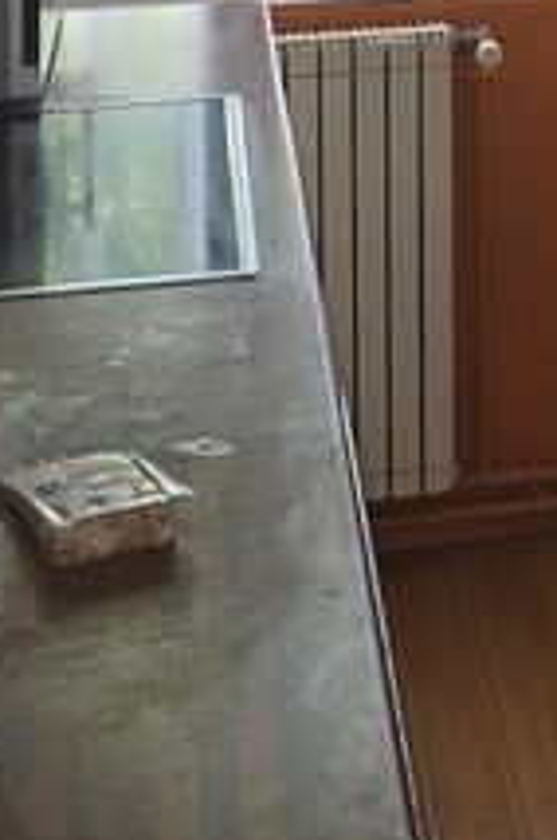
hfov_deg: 11.6
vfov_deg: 16.5
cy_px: -455
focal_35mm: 112
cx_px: 867
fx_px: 2608
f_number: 1.7
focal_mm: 6.3
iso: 125
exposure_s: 1/60
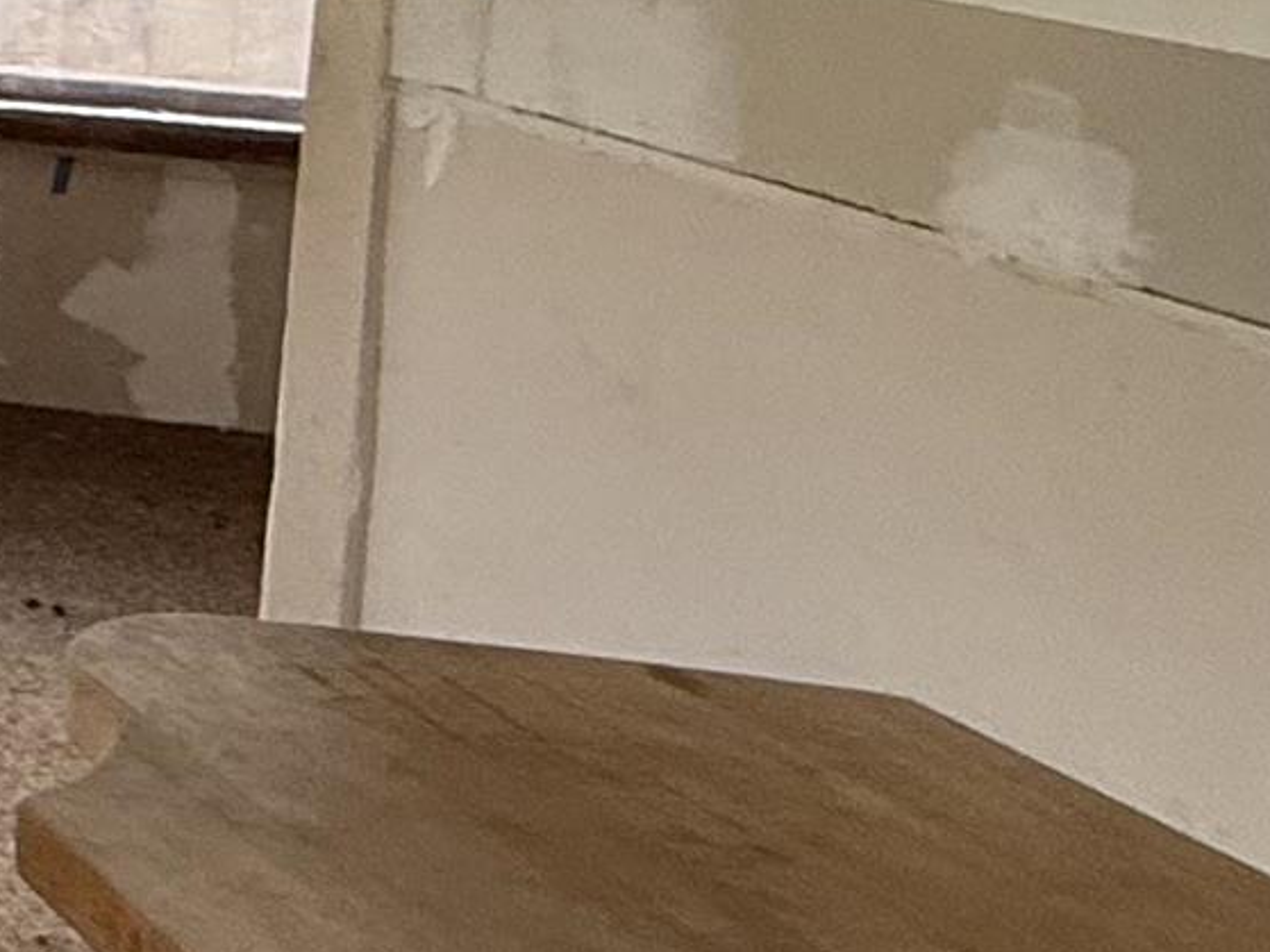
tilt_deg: -3.2
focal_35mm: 77
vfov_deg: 17.9
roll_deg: -1.4
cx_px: -2197
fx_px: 2824
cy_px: -273
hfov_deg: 13.0
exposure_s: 1/99
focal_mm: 2.22
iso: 160
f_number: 2.2
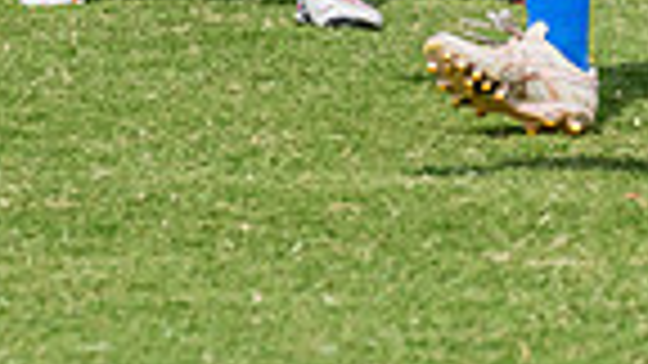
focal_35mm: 745
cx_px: 80
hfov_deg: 2.9
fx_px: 12801
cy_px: -309
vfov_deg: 1.6
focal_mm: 170
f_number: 10
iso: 800
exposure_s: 1/1250
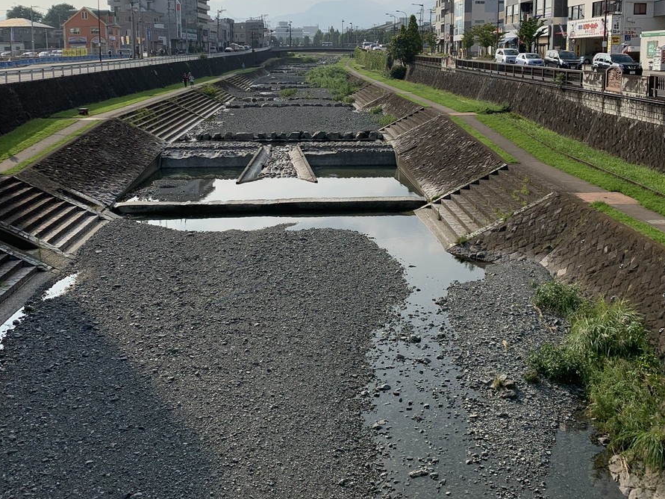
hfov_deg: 52.6
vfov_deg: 40.0
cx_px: 331
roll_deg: +0.5
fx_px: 673
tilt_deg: -5.9
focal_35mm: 35
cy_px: 148
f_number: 1.8
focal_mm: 4.25
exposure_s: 1/4902
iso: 25
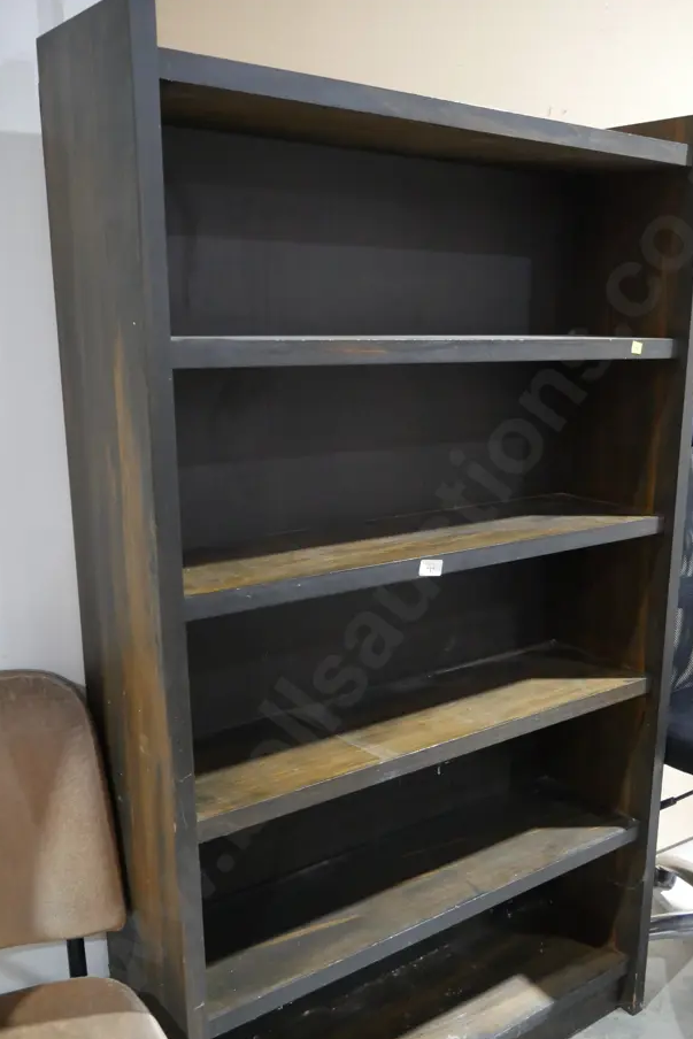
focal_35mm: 33
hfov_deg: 39.8
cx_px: 412
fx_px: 952
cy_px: 583
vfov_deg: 57.1
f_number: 3.5
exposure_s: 1/60
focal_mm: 14
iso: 1600
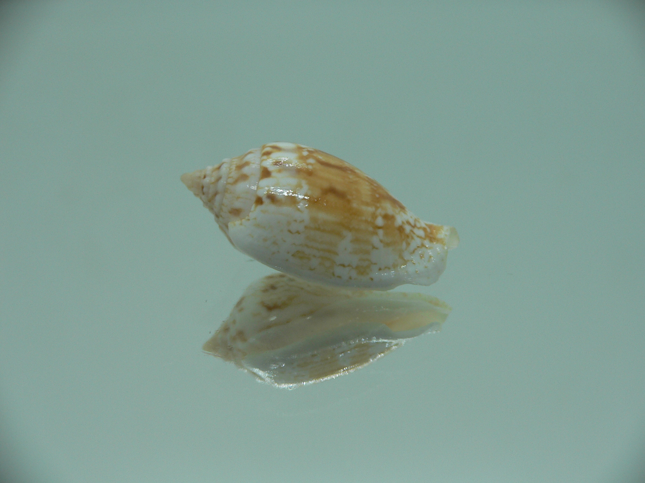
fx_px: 652
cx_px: 322
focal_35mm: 35
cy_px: 242
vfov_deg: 40.7
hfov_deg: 52.6
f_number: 2.8
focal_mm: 4.6
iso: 80
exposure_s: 1/80
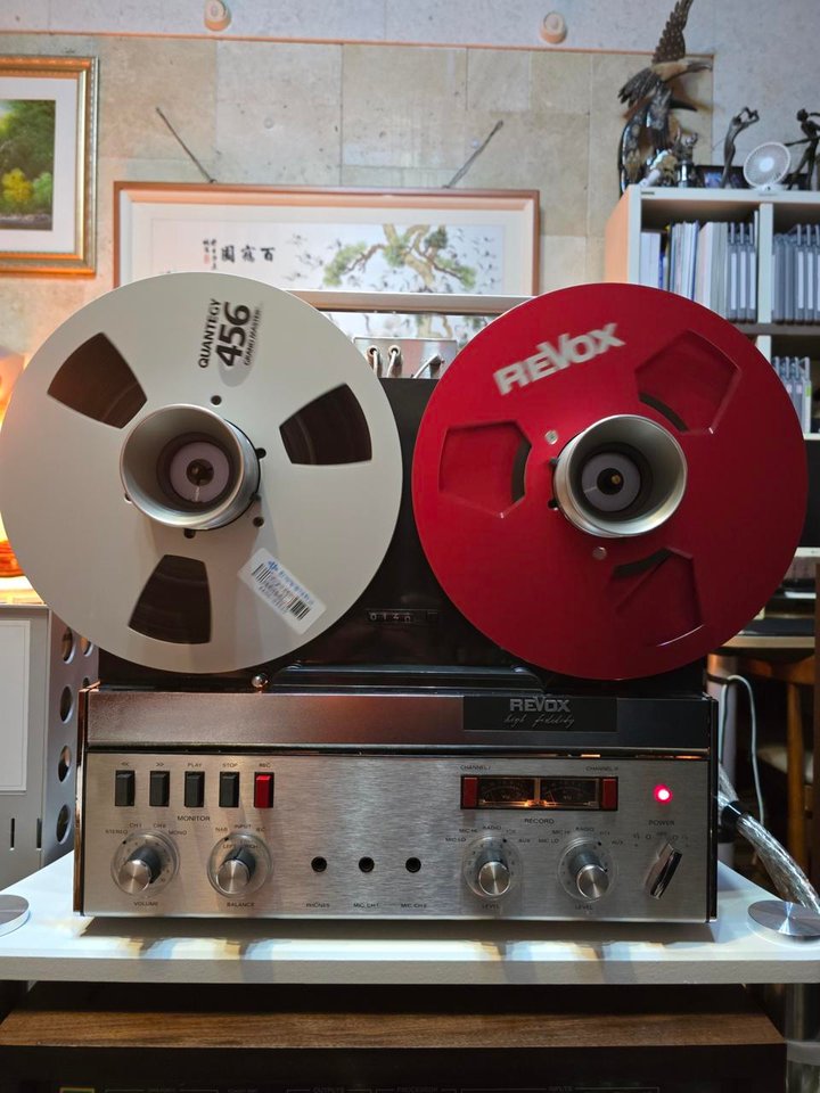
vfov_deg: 73.9
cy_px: 546
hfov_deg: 58.9
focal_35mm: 23
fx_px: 726
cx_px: 410
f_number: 1.7
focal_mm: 6.3
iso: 640
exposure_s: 1/60
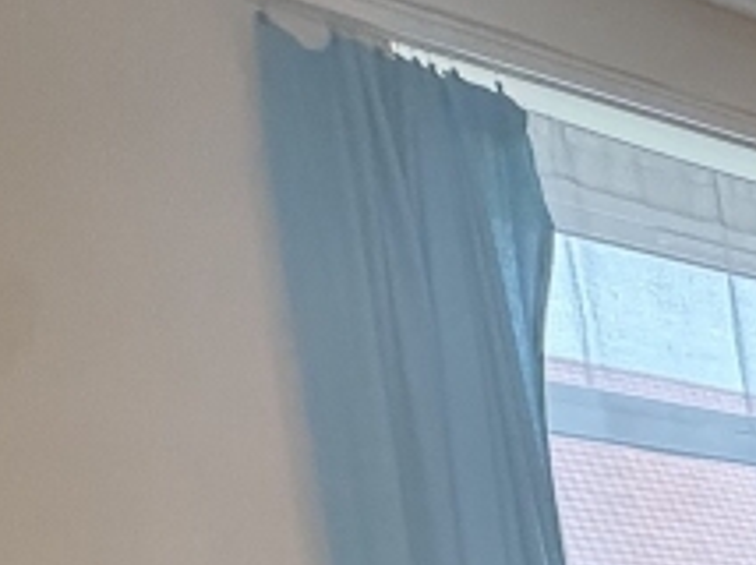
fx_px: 1462
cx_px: 1614
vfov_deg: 16.7
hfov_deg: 17.4
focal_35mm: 67
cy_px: 1116
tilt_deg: -13.5
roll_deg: -0.2
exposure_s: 1/60
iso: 500
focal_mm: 2.22
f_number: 2.2
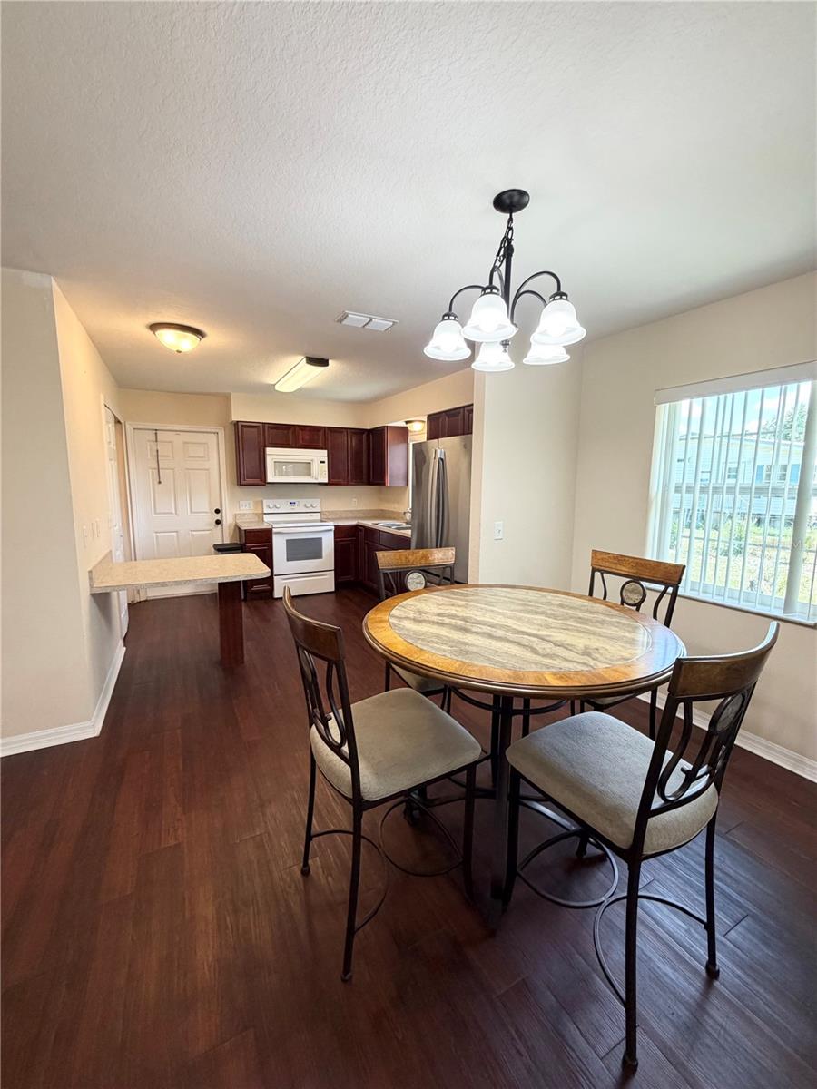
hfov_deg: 85.7
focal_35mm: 14
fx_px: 441
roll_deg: +0.4
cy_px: 544
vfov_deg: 102.1
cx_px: 408
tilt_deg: -8.3
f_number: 2.2
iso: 250
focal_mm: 2.22
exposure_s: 1/120
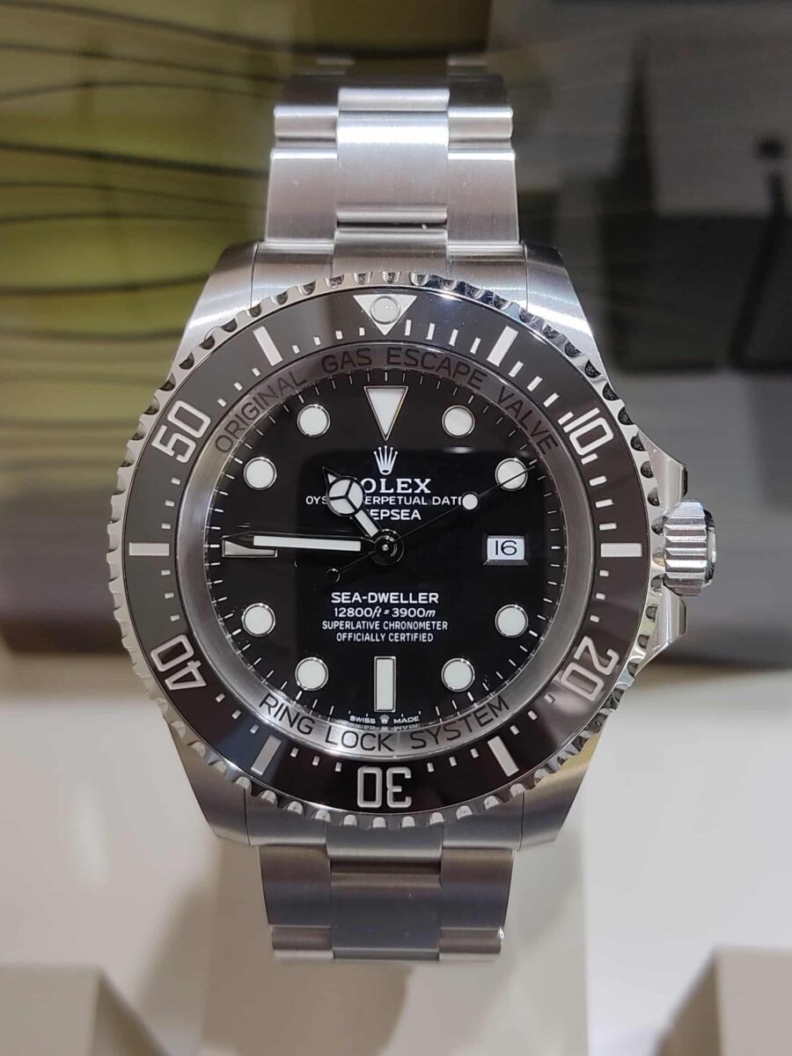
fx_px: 793
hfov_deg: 53.1
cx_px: 396
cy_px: 528
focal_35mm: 26
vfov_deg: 67.3
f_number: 1.79
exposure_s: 1/50
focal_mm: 4.74
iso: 111
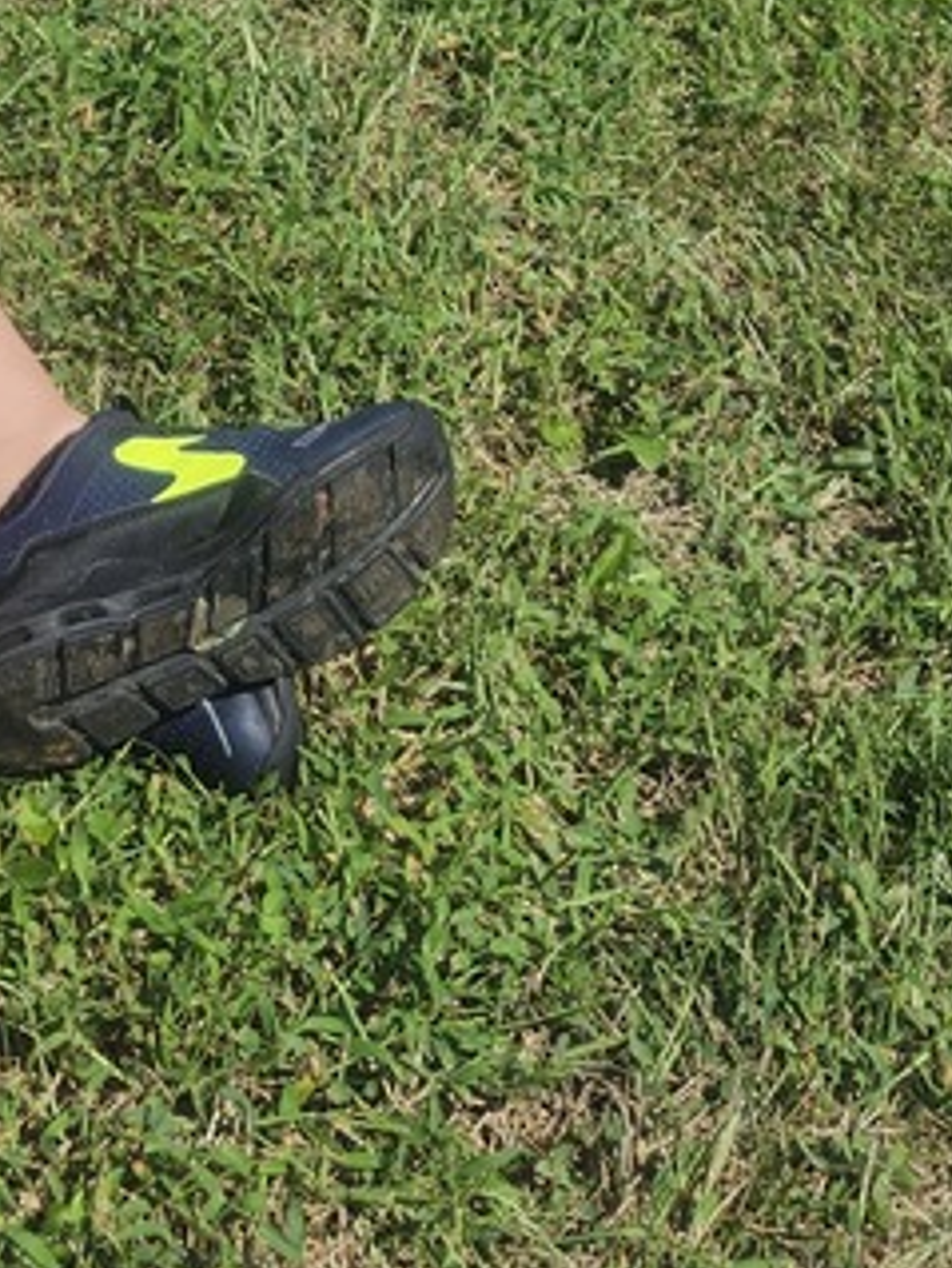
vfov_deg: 23.1
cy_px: -423
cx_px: 219
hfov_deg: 19.8
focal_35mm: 74
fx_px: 2710
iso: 25
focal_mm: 5.54
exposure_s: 1/2790
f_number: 1.8
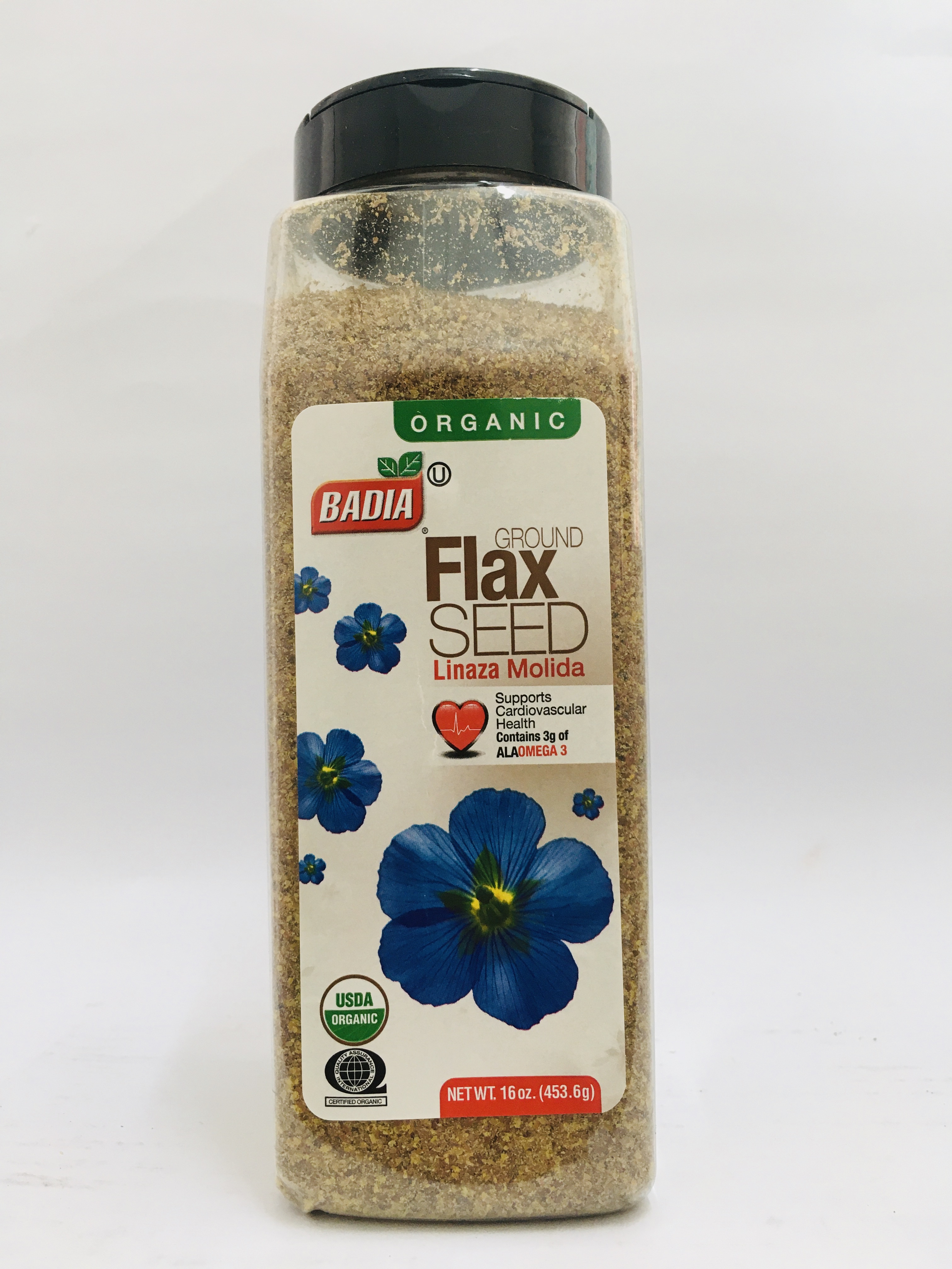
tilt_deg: +2.6
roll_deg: -1.5
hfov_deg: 48.2
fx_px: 1063
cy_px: 634
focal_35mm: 29
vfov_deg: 61.7
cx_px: 476
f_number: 2.2
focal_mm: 4.15
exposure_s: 1/30
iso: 64
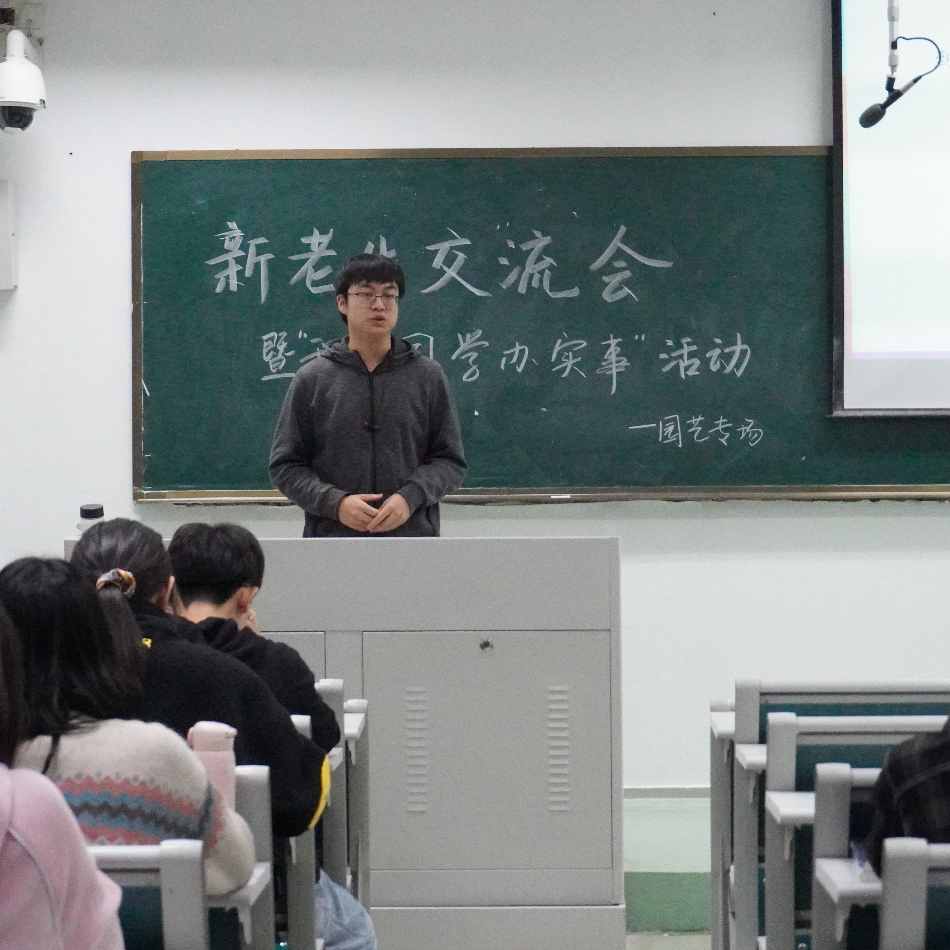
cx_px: 507
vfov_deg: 20.0
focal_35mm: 87
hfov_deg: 20.0
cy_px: 477
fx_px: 2690
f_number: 5.6
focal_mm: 45
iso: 12800
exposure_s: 1/200
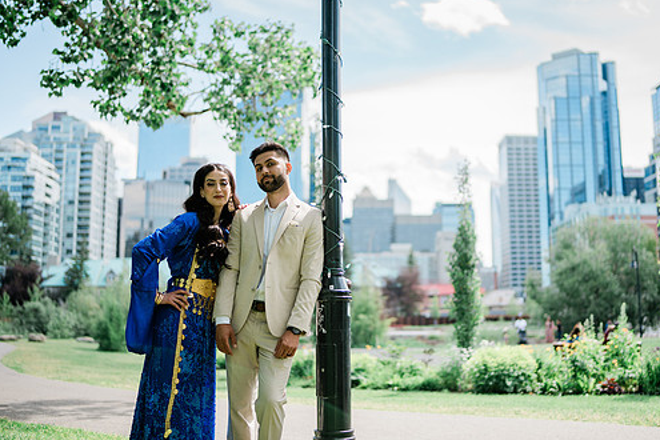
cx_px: 380
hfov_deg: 47.3
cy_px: 209
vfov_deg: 32.6
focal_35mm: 41
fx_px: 752
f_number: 1.2
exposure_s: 1/3200
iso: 125
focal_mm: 35
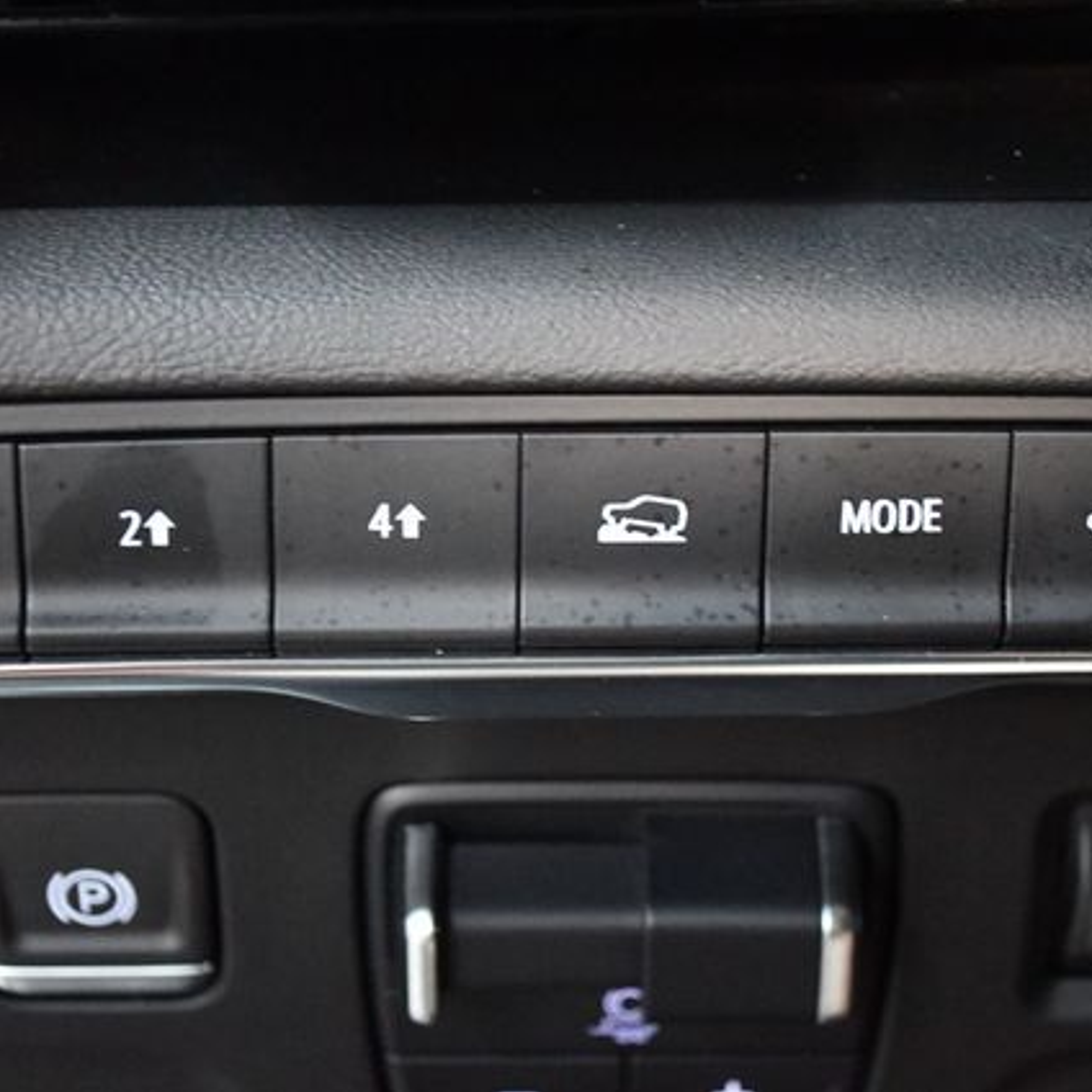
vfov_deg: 22.5
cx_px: 616
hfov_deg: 22.5
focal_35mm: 77
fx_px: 2748
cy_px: 546
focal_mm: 40
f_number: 5.3
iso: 10000
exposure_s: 1/60
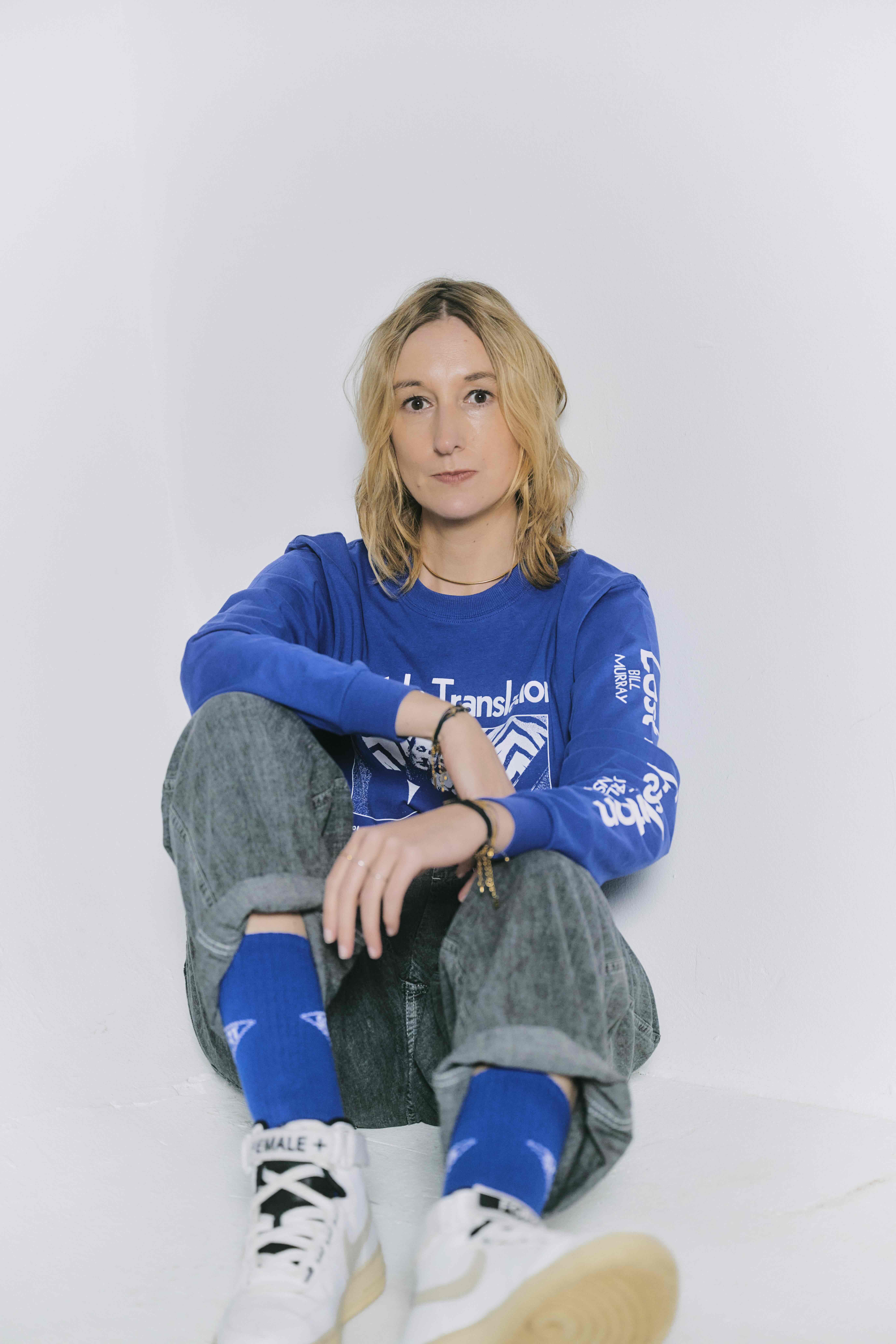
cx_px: 448
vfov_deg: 29.7
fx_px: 2538
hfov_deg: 20.0
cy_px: 672
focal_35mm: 68
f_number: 3.2
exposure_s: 1/160
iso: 640
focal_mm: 68
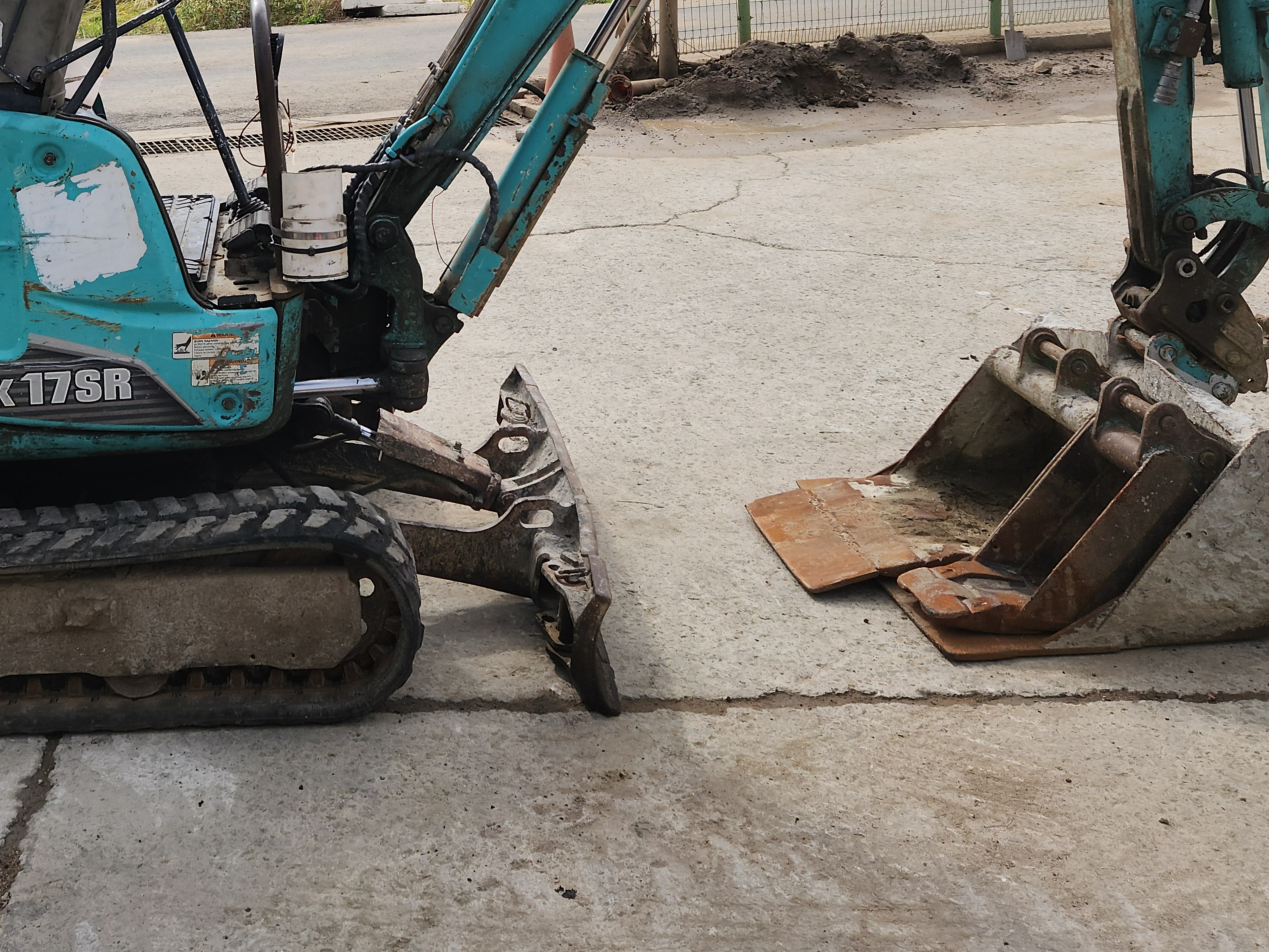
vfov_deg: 31.8
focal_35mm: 43
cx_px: 381
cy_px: 70
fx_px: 1576
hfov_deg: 43.0
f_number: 1.8
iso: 20
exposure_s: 1/1087
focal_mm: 5.4
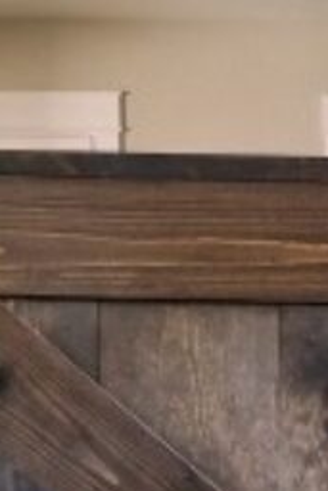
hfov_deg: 14.2
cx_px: 489
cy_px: 691
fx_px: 1228
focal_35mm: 90
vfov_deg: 20.1
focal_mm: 4.25
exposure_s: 1/10
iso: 320
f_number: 1.7
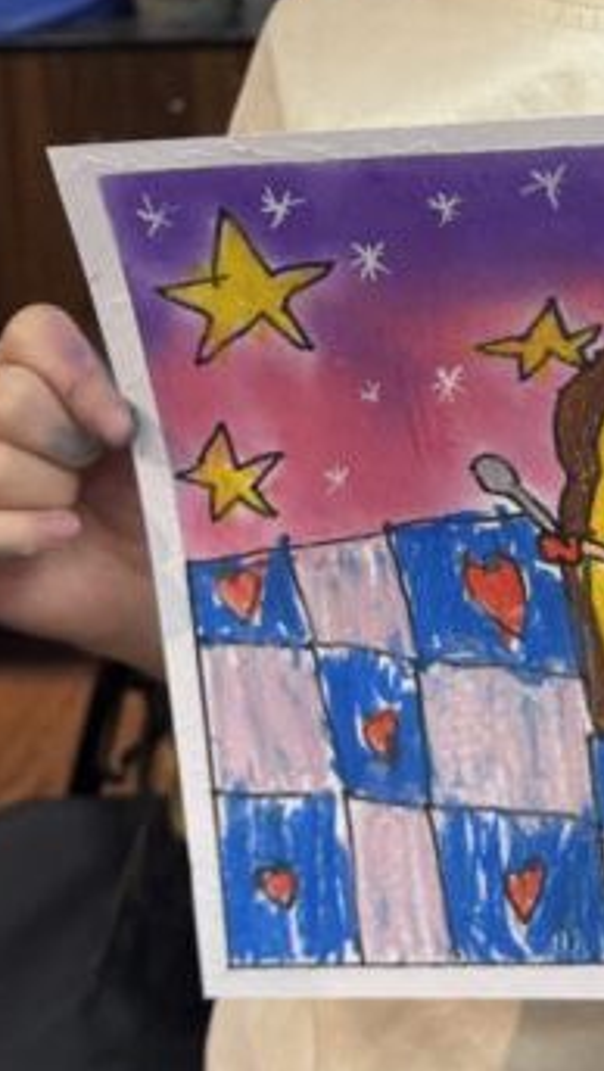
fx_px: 2160
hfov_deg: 15.7
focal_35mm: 76
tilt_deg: -6.6
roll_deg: +1.3
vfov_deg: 26.2
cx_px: 582
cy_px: -34
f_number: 1.78
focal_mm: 6.76
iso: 100
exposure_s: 1/100
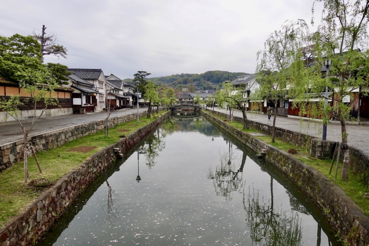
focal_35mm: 24
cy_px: 123
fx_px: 246
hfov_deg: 73.7
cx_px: 184
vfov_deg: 53.1
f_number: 2.8
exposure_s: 1/50
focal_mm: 8.8
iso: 125
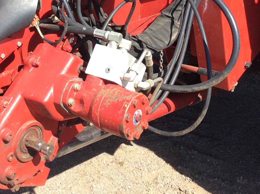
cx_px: 98
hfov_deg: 29.3
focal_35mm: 66
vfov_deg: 21.7
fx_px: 495
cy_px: 18
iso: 32
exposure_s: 1/555
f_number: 2.4
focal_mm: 3.3
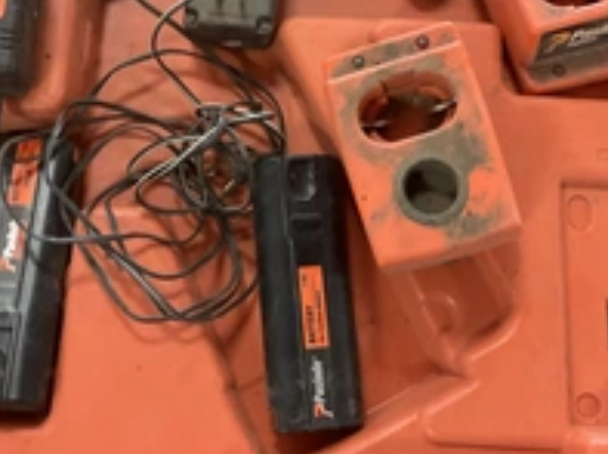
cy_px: 37
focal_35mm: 59
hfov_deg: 32.8
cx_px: 315
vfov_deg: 24.0
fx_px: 1034
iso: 250
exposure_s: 1/60
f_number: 1.8
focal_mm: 3
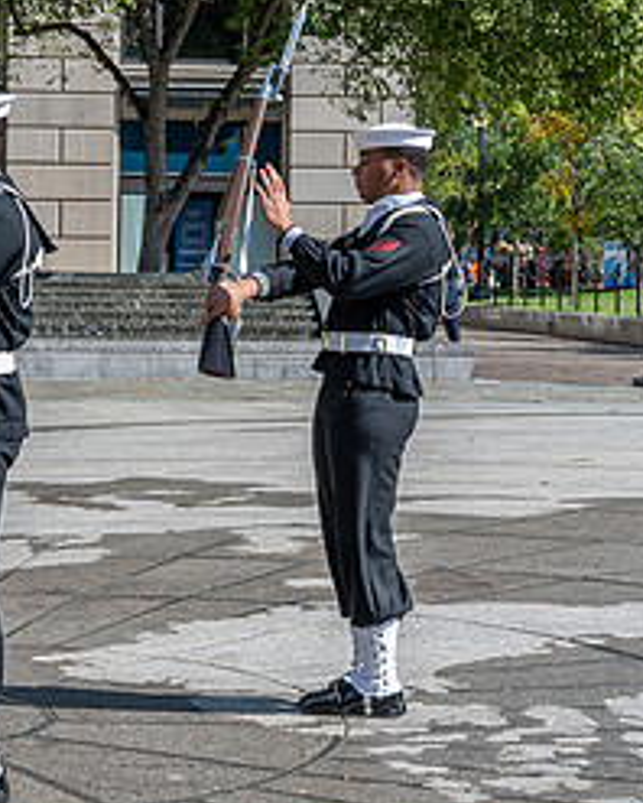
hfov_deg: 13.6
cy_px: 269
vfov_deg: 17.3
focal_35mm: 111
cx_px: -50
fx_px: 2637
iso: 180
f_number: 11
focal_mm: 38
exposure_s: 1/200
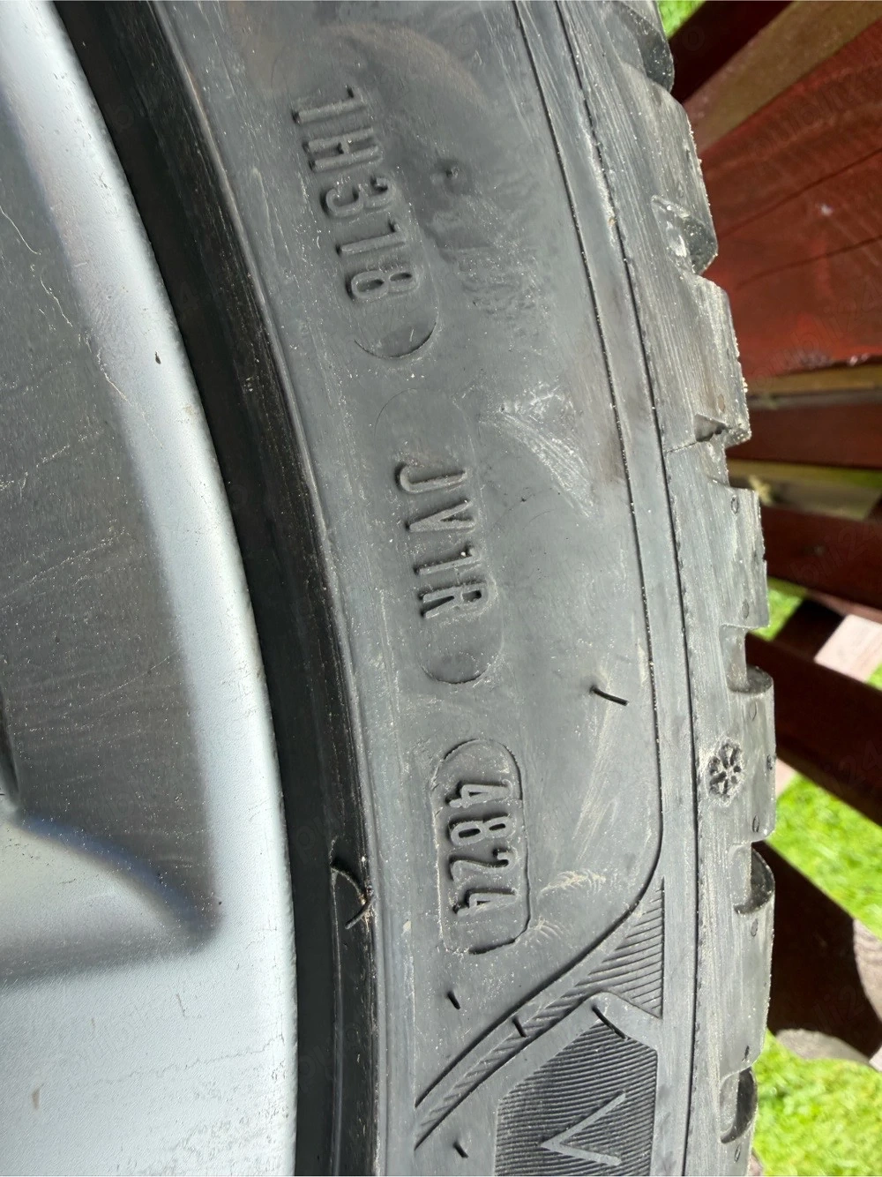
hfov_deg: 56.8
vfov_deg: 71.6
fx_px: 816
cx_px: 441
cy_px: 588
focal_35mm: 24
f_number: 2.2
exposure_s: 1/215
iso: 50
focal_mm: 2.22
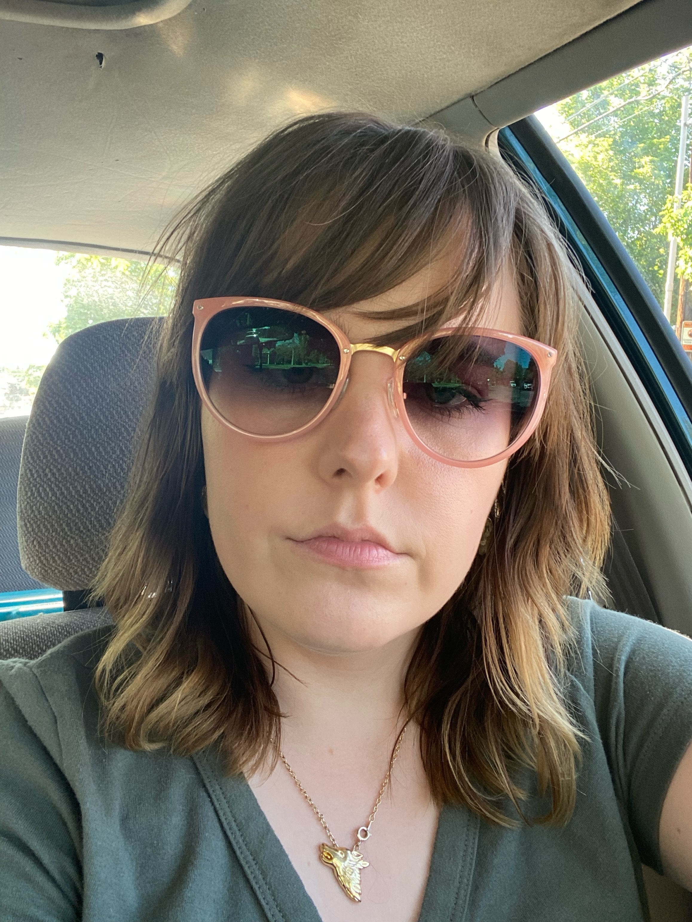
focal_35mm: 30
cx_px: 346
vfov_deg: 60.0
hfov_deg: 46.8
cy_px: 461
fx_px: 800
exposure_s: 1/60
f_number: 2.2
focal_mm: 2.71
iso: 100
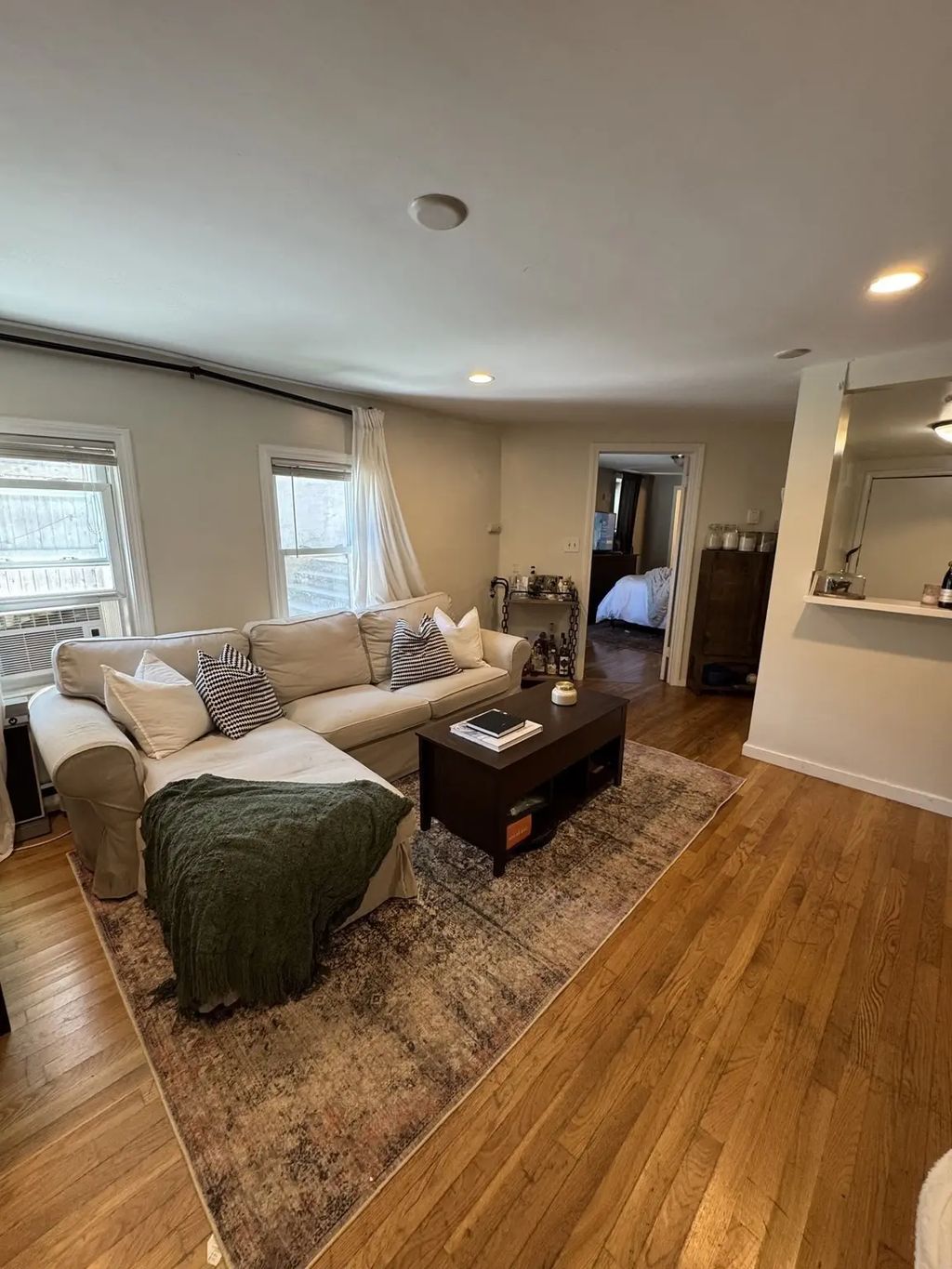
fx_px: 513
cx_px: 476
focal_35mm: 14
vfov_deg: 102.1
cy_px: 634
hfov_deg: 85.7
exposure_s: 1/60
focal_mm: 2.22
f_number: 2.2
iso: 250
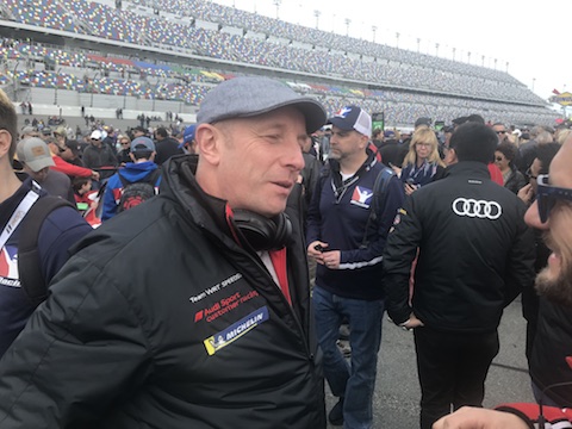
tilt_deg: -11.4
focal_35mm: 28
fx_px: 463
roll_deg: -1.3
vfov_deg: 49.7
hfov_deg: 63.4
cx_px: 286
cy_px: 214
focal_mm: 3.99
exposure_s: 1/754
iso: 20
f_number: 1.8
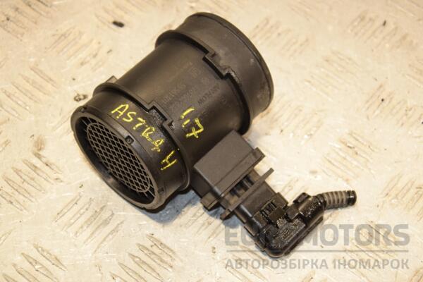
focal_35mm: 99
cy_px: 141
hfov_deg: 20.6
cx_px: 212
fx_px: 1163
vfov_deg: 13.8
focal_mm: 66
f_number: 6.3
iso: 800
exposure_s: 1/200
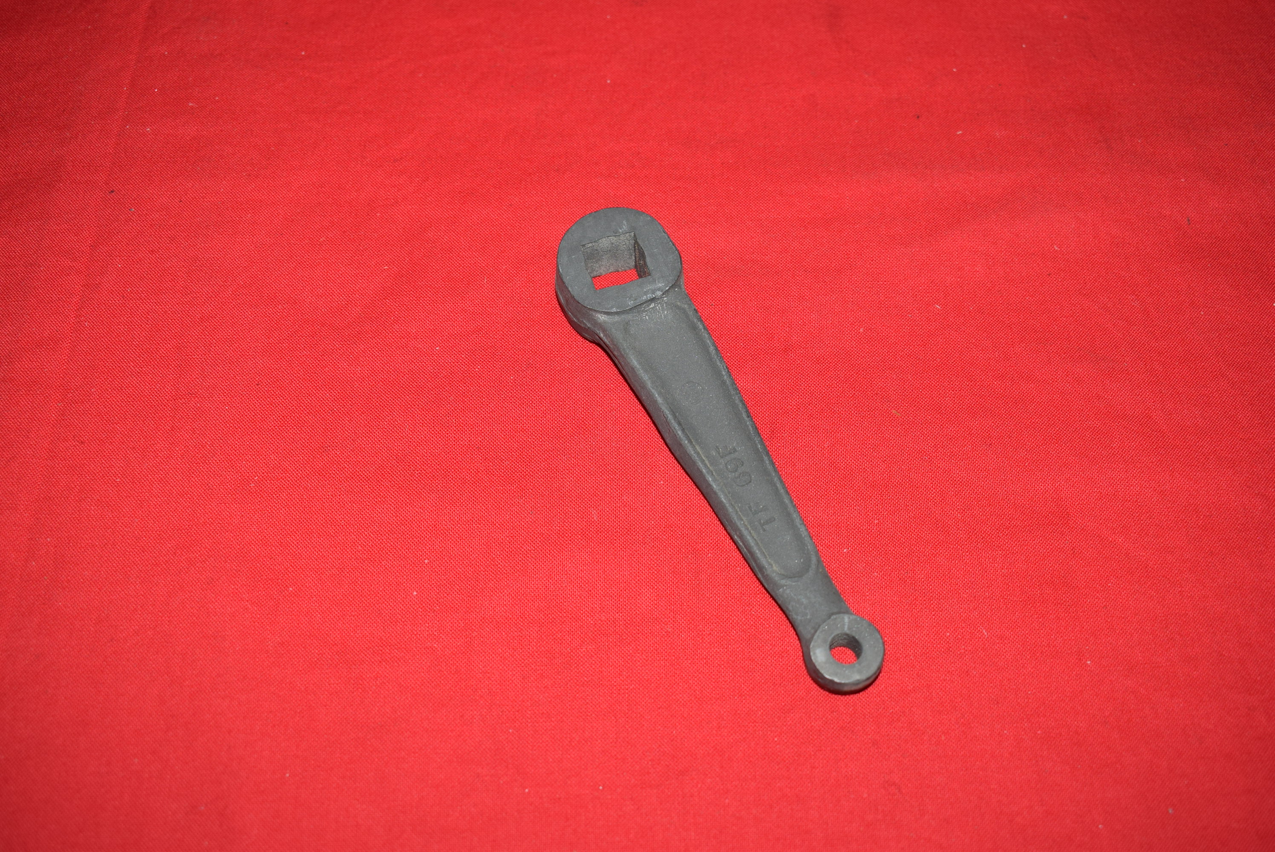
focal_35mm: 38
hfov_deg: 51.2
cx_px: 638
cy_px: 426
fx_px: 1329
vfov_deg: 35.6
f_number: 5.6
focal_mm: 25
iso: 400
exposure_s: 1/200
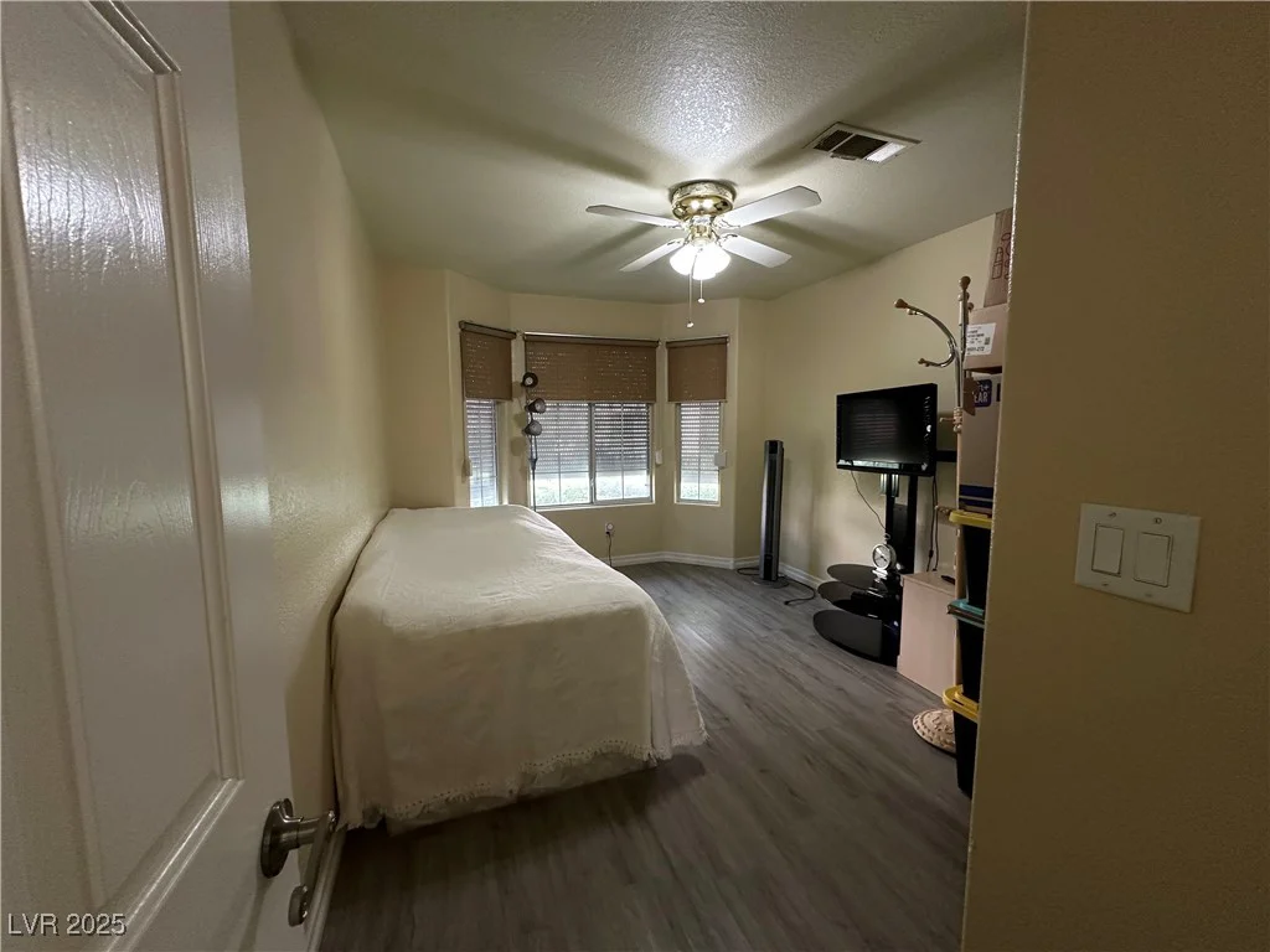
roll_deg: -0.6
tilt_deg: -5.5
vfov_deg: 85.7
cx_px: 635
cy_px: 476
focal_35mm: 14
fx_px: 514
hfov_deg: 102.1
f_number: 2.2
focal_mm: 2.22
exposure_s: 1/60
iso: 200
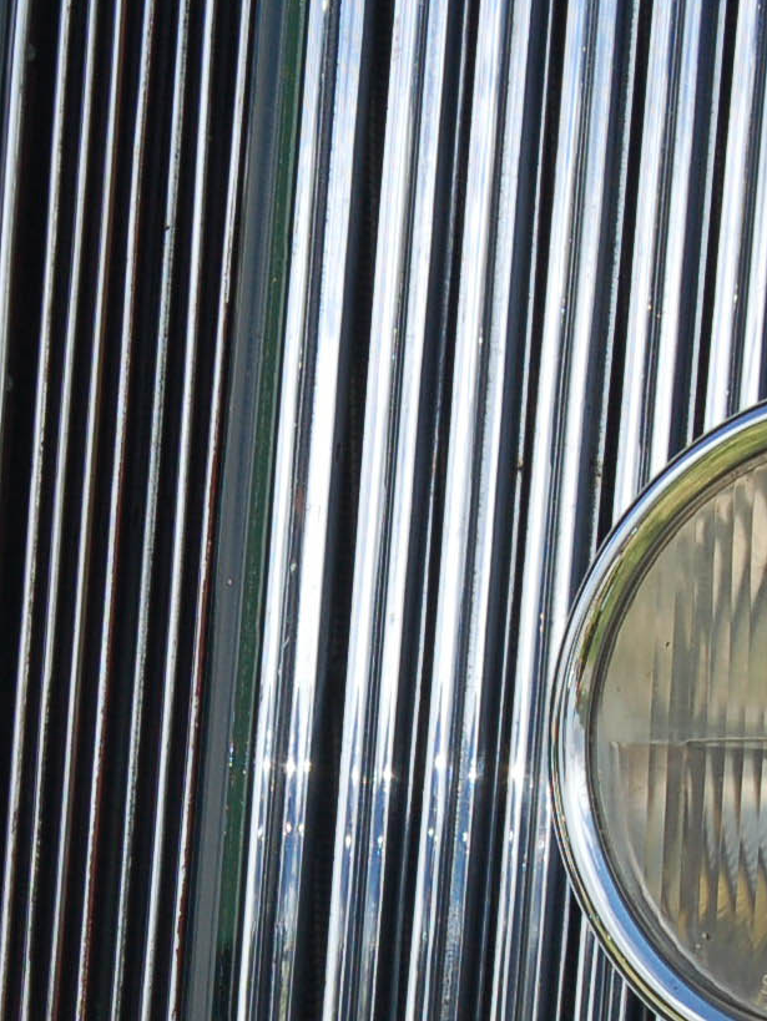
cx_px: 229
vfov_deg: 9.8
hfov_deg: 7.4
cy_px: 951
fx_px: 5934
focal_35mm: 201
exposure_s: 1/250
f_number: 8
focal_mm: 38
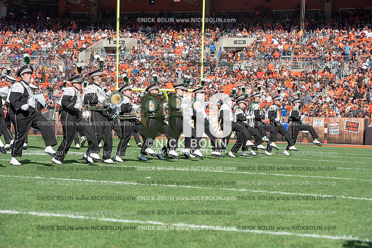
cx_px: 186
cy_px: 124
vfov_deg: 14.0
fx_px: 1013
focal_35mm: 98
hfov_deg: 20.8
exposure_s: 1/2000
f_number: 5
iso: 400
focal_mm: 98
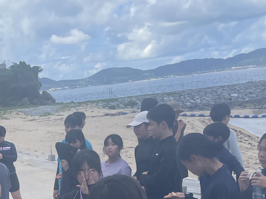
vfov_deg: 16.7
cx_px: -73
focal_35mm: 83
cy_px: 268
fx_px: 638
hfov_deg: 21.5
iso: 32
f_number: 1.6
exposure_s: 1/2257
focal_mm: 4.2
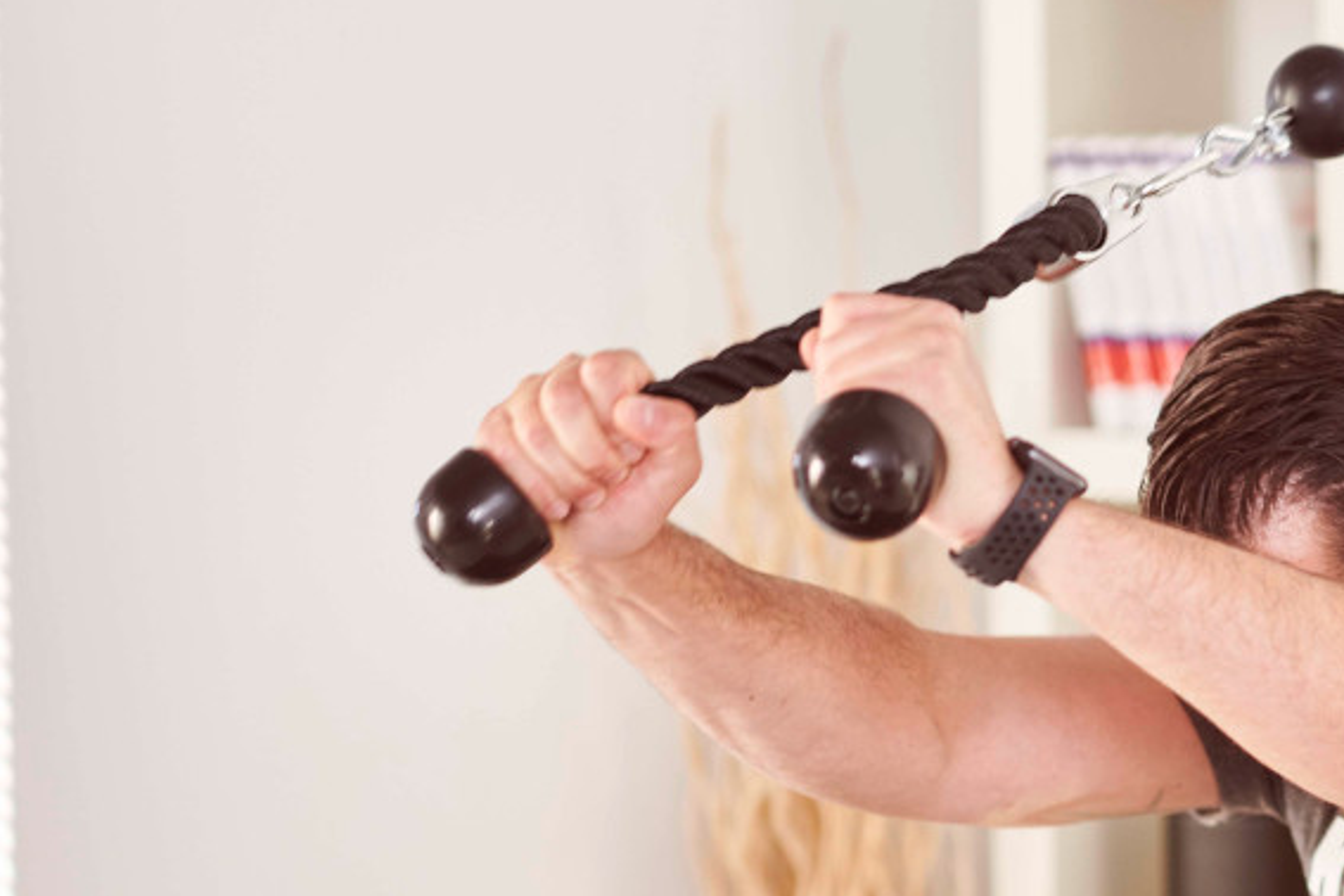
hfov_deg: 15.8
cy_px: 555
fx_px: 4741
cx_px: 1394
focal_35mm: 127
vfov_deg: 10.8
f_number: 2
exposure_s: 1/60
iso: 400
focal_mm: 50
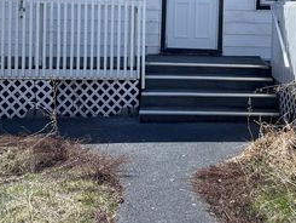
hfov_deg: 35.9
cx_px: 190
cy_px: 3
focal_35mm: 53
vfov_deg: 26.2
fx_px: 453
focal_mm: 4.2
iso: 32
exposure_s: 1/2747
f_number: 1.6
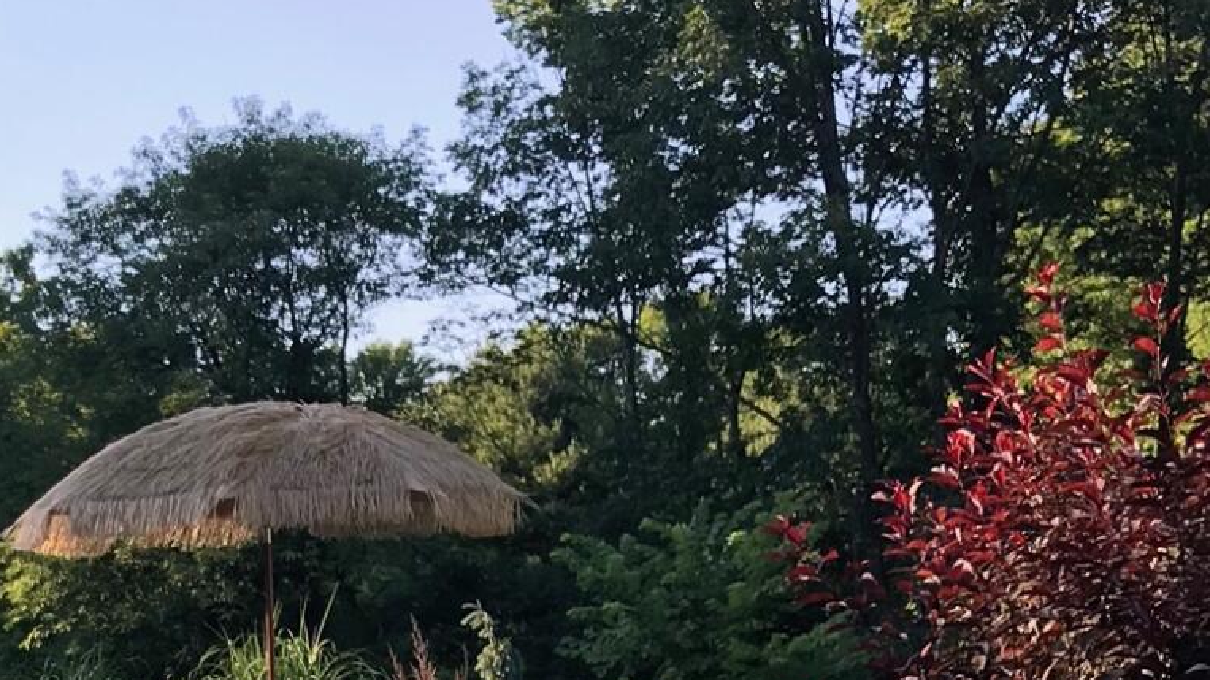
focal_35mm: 80
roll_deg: +2.0
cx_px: 168
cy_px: 940
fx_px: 2566
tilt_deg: -5.0
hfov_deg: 25.8
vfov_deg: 14.3
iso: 20
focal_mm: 3.99
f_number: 1.8
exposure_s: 1/532
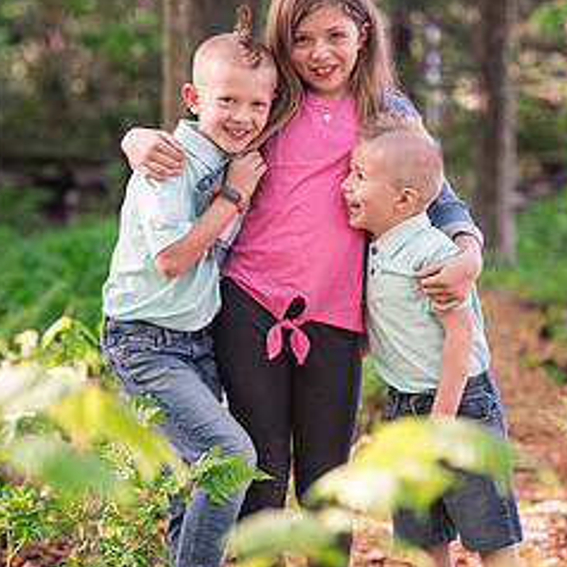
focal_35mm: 169
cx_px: 305
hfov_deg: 10.3
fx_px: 3132
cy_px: 293
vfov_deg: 10.3
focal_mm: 105
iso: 640
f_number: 3.5
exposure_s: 1/160
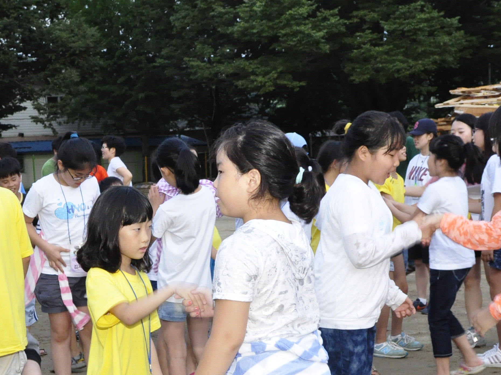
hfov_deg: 26.5
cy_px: 306
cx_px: 164
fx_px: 1056
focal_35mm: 73
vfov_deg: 19.9
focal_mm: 22
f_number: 7.1
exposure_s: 1/60
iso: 1600
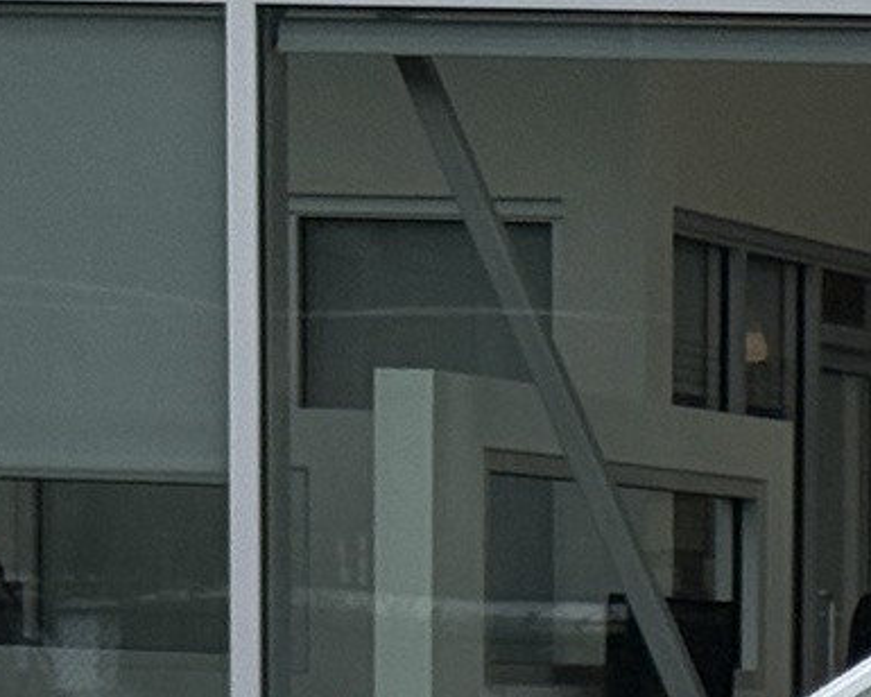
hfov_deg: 7.5
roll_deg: -0.7
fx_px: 6419
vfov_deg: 6.1
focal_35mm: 249
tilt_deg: -5.6
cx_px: 1599
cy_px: 1367
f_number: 1.78
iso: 64
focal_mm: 6.76
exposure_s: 1/2667
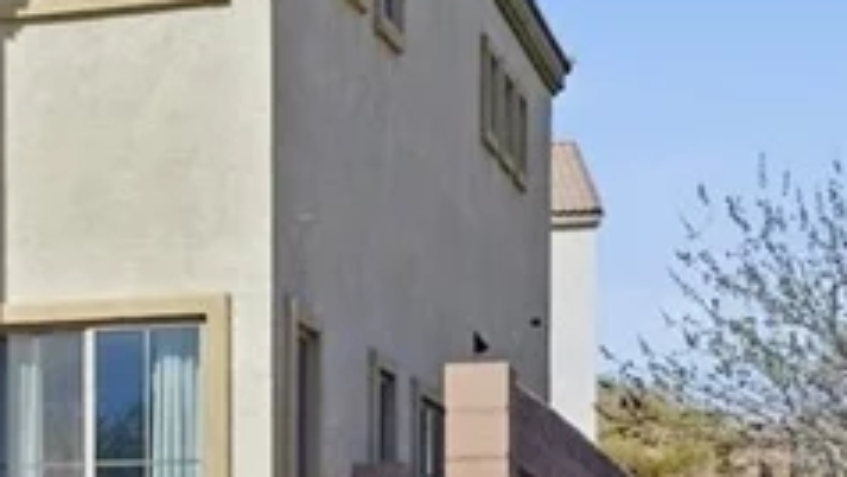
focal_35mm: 140
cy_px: 109
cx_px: -673
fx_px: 3145
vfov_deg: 8.7
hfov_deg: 13.7
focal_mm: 31
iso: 250
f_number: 9
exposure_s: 1/4000
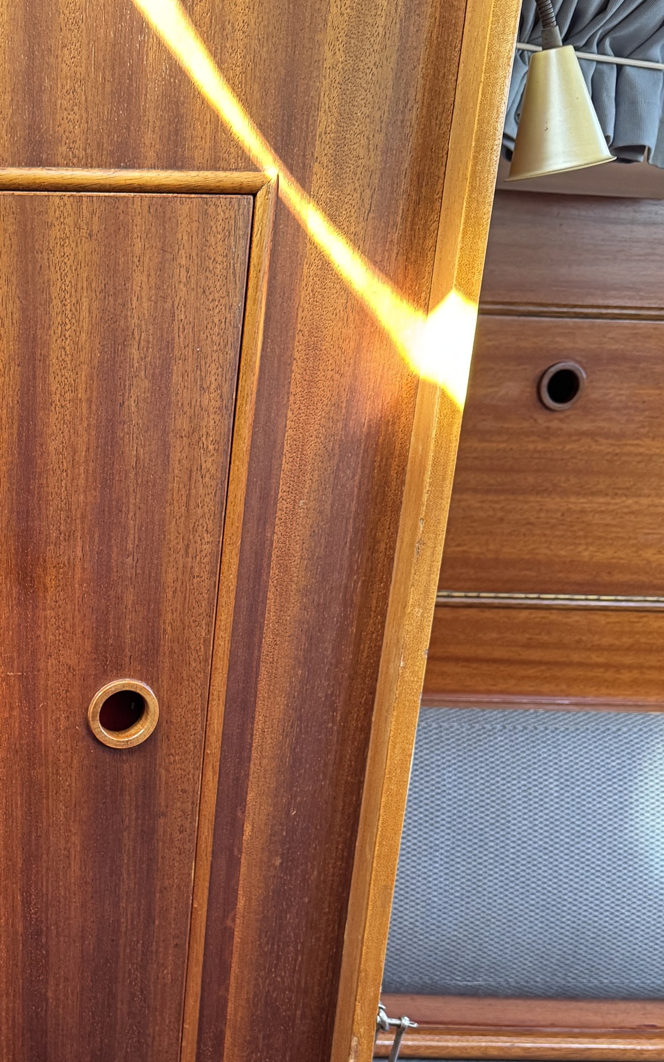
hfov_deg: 25.2
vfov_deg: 40.9
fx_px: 1390
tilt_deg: -18.4
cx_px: -47
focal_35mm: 48
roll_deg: -1.8
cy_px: 764
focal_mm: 6.76
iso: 400
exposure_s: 1/60
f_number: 1.78
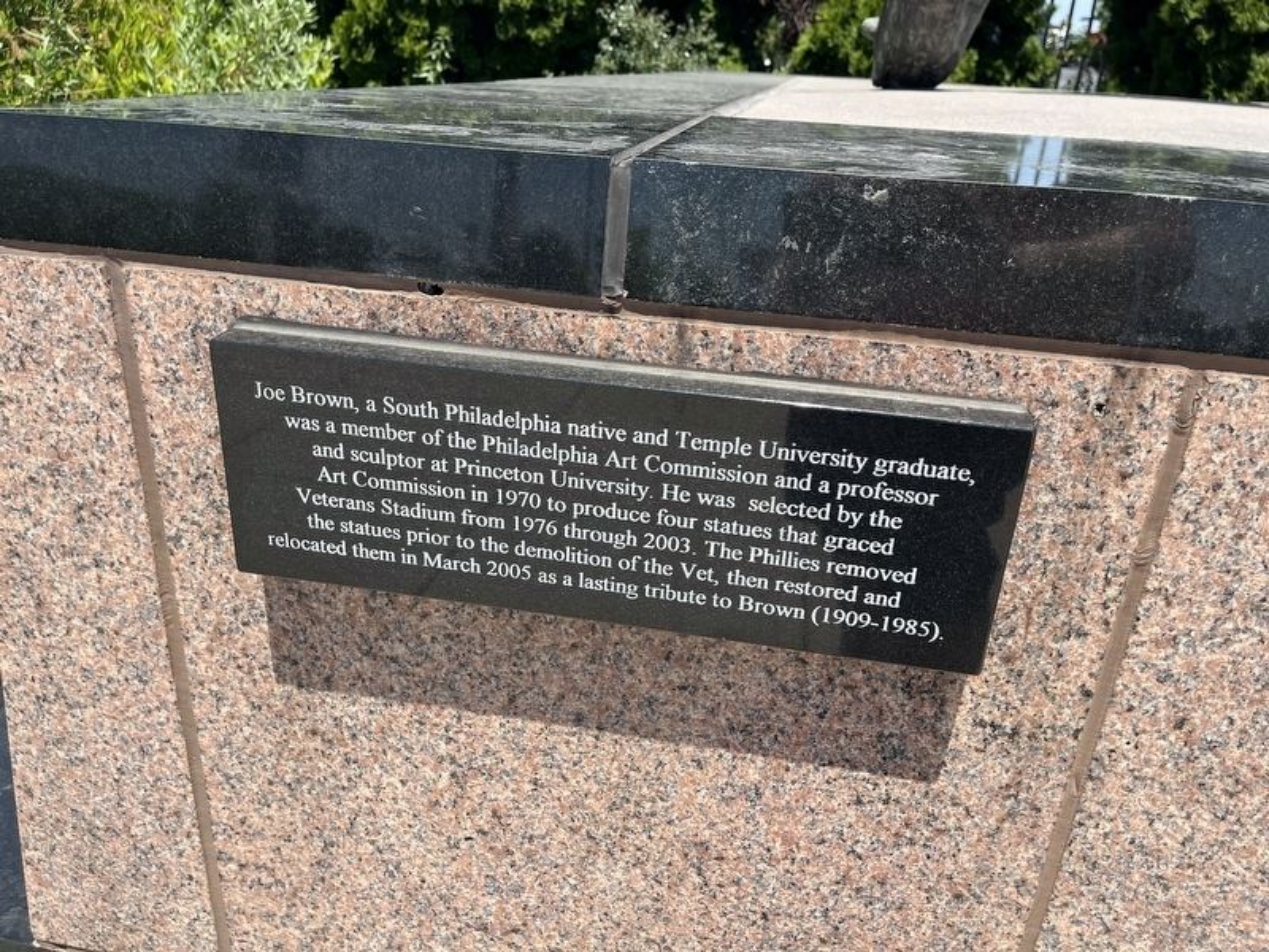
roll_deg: -3.9
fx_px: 953
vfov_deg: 53.1
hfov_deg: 67.3
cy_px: 476
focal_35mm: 26
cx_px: 634
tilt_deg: -23.8
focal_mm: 5.1
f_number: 1.6
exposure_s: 1/1862
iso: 50
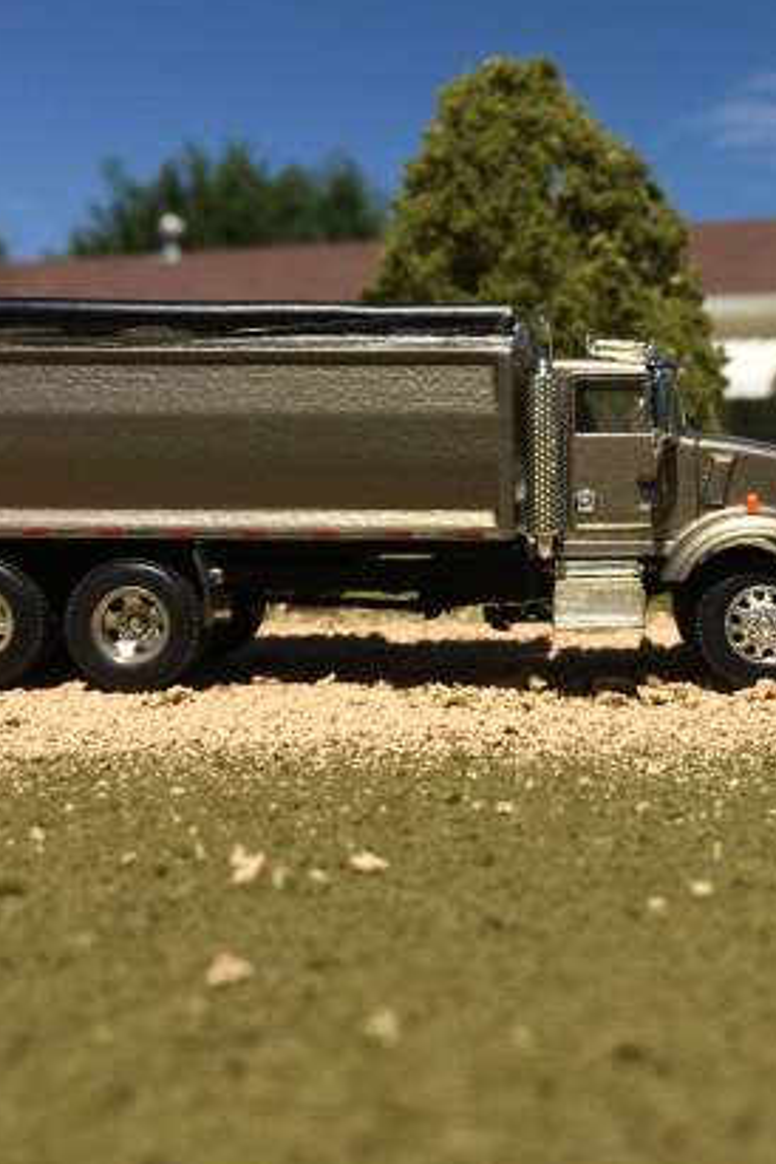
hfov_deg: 28.3
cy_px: 527
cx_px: 566
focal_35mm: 47
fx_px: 1520
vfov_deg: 41.9
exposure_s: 1/3731
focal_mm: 4.15
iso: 32
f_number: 2.2
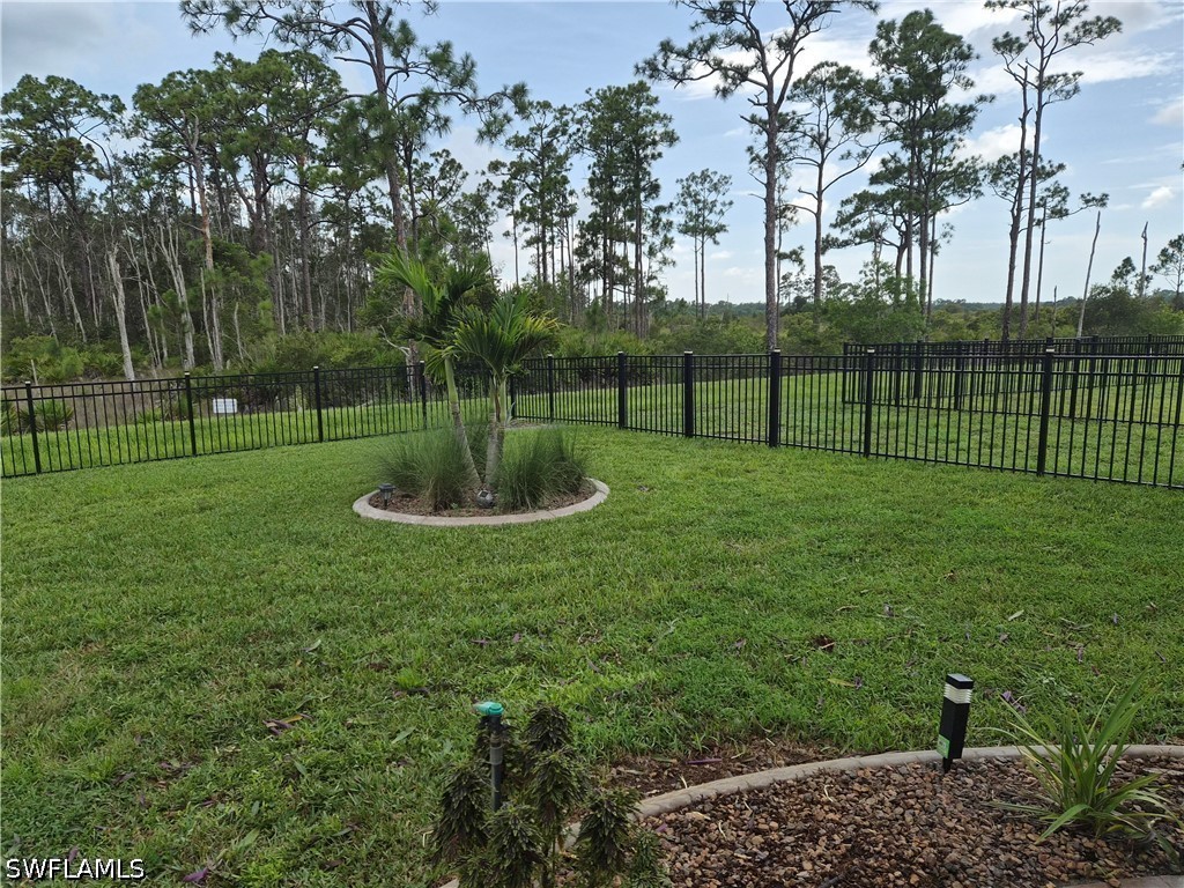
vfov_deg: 58.9
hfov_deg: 73.9
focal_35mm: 23
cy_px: 444
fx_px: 787
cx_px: 592
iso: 80
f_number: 1.8
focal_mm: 5.4
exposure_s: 1/3504
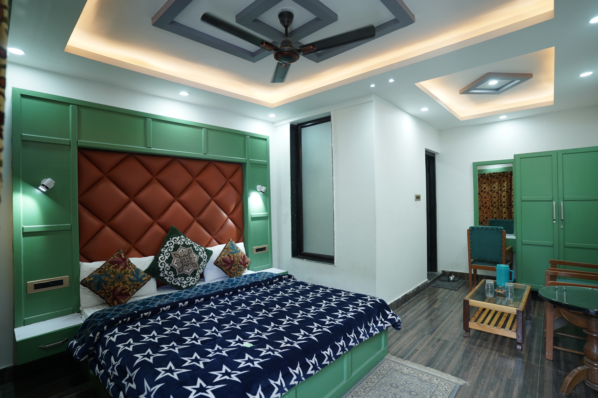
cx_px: 299
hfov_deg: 93.3
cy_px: 199
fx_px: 282
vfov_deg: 70.4
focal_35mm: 17
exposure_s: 1/60
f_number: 2.8
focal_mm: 17
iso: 400
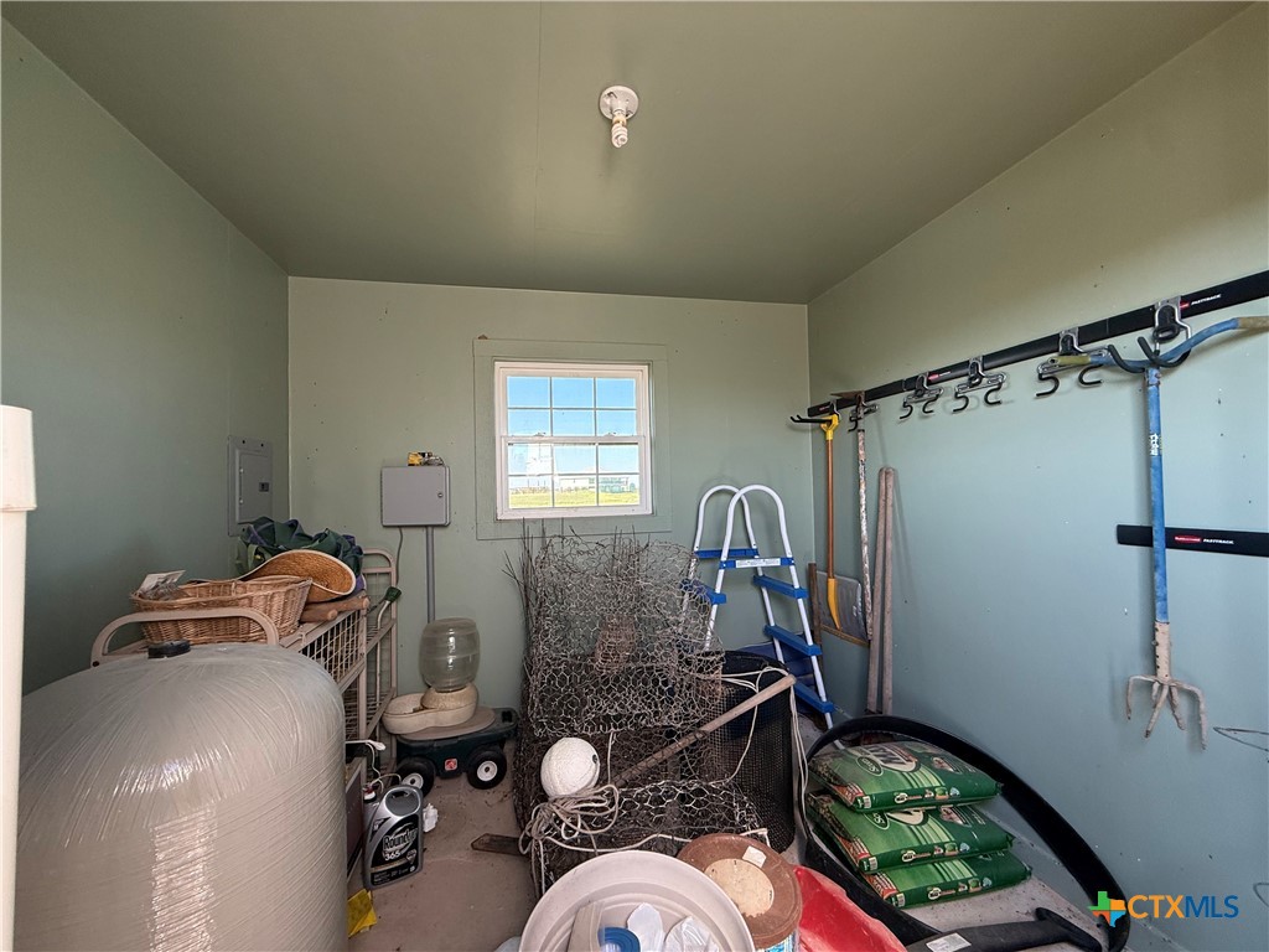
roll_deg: +1.7
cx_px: 634
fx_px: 513
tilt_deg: +1.8
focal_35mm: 14
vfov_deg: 85.7
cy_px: 476
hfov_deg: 102.1
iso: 160
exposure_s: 1/99
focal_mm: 2.22
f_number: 2.2
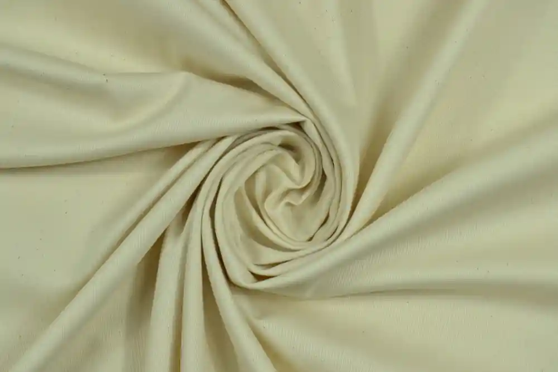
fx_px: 1279
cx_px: 279
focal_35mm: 82
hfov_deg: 24.6
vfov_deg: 16.6
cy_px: 186
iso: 100
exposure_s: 1/8
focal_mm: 55
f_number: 10
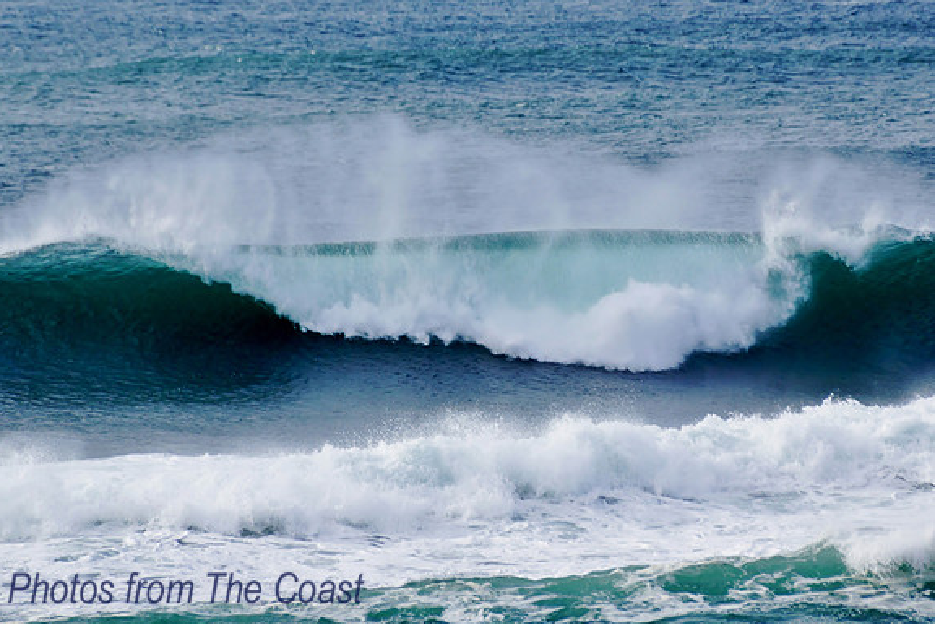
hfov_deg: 4.6
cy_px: 313
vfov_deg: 3.0
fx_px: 11764
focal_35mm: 453
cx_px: 466
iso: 100
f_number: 7.1
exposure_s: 1/500
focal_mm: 300
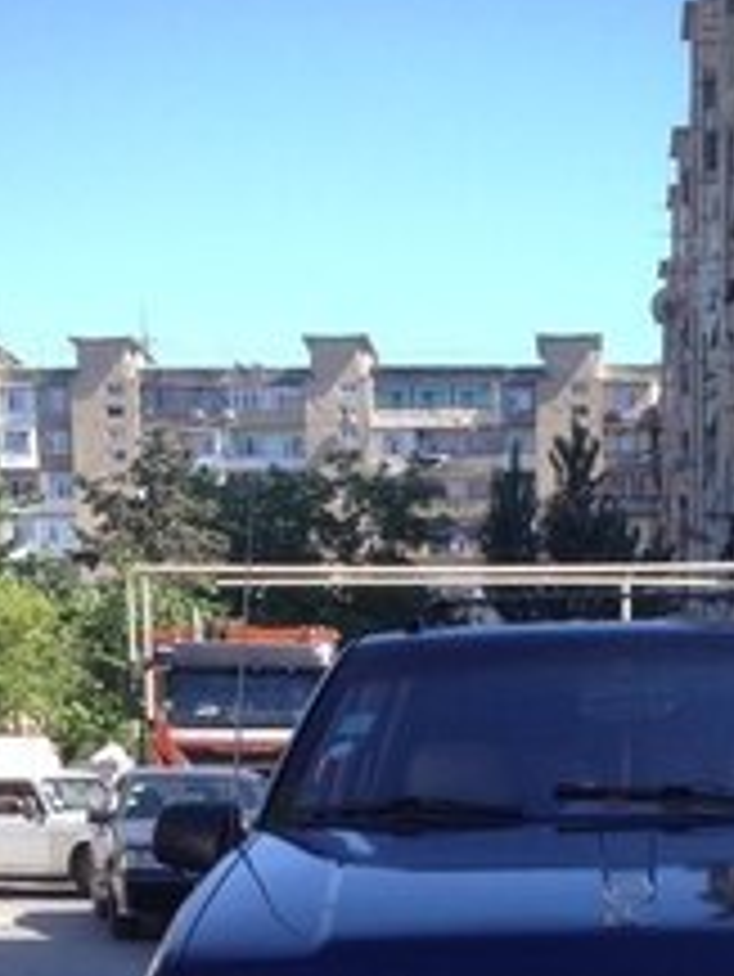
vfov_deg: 23.1
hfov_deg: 18.3
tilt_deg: -9.9
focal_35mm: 80
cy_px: 1048
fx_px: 2260
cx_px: 603
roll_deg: +2.4
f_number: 2.4
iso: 50
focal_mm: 4.28
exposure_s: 1/552
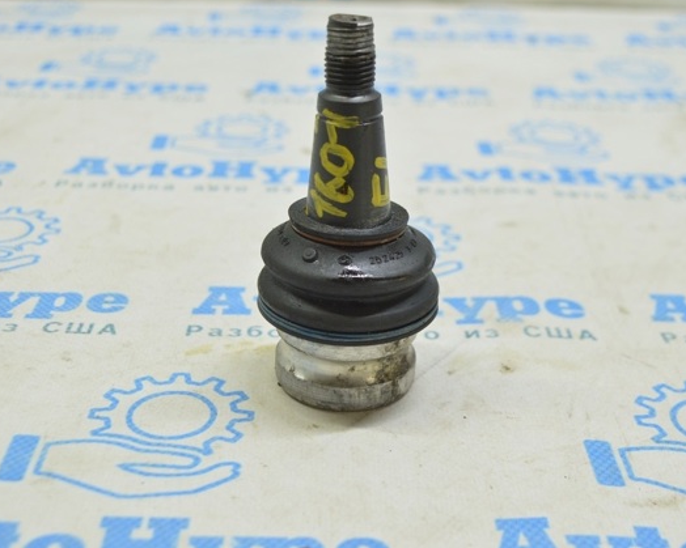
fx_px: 1116
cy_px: 271
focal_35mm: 55
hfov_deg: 34.2
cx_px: 344
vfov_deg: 27.6
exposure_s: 1/20
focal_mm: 32
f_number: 5.6
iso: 400
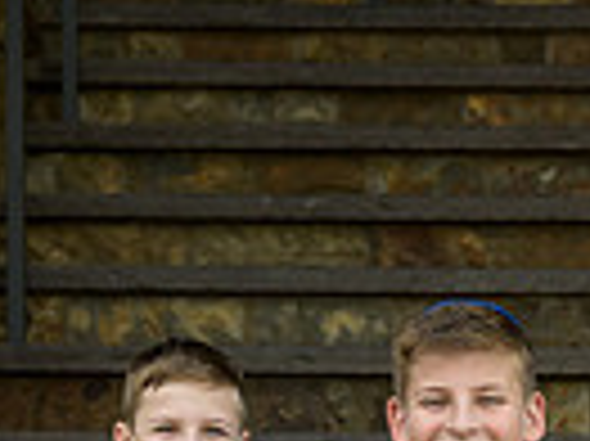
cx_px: 504
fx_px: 3133
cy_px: 648
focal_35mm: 184
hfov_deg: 10.7
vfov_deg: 7.9
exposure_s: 1/800
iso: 200
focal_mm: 36
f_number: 3.2
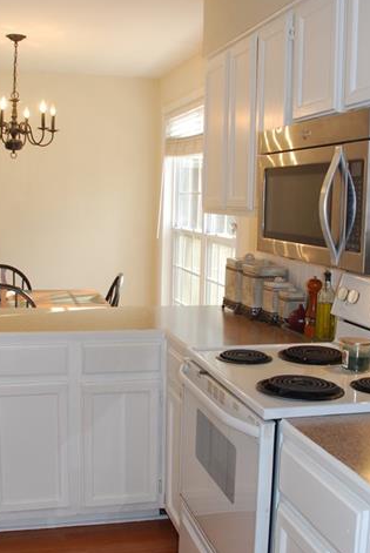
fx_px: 677
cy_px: 285
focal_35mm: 44
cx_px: 171
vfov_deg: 44.5
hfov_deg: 30.6
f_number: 3.5
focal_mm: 18
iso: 200
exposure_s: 1/80
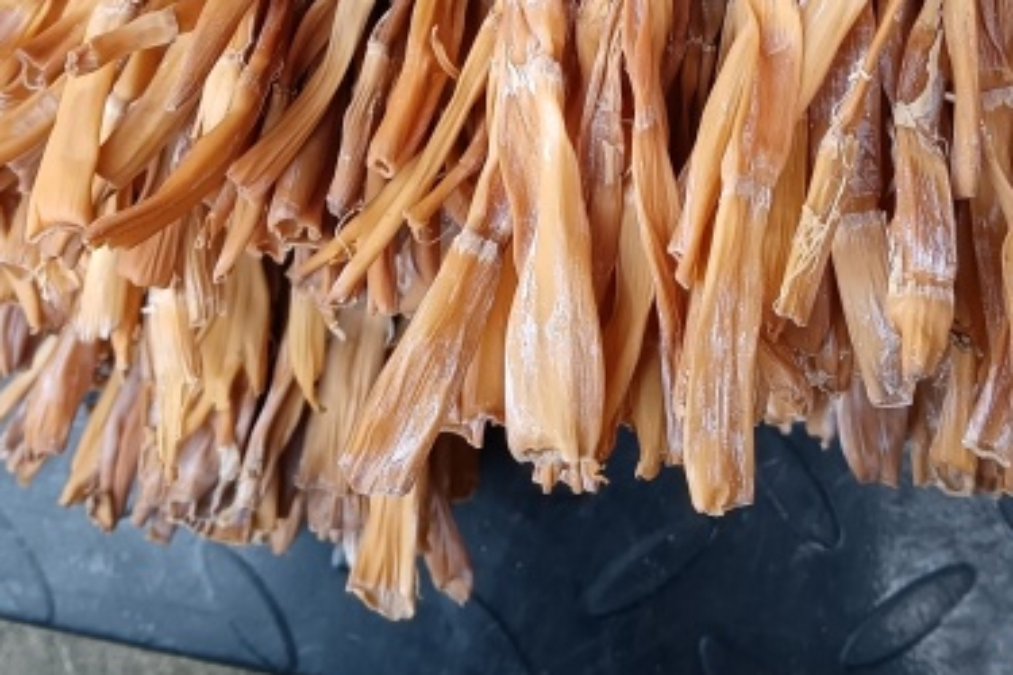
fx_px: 2082
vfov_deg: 17.5
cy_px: -142
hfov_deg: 27.3
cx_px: 516
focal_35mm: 74
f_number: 1.8
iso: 130
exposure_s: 1/100
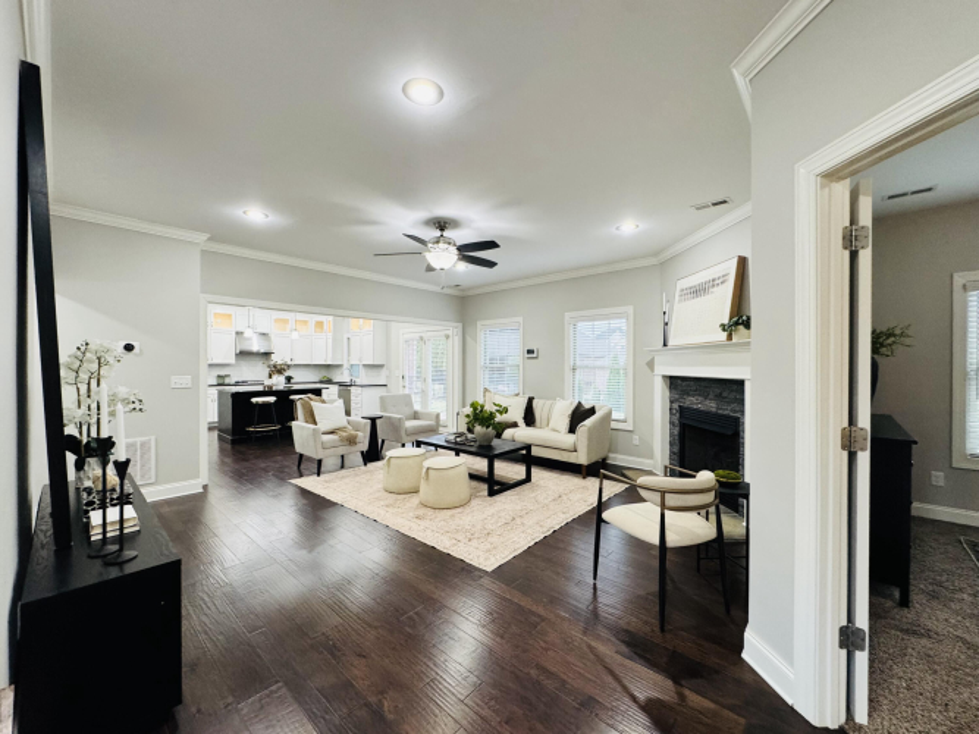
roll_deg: -0.2
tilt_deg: -0.5
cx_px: 490
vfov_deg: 85.7
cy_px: 367
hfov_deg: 102.1
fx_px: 396
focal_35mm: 14
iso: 320
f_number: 2.2
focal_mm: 2.22
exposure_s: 1/120
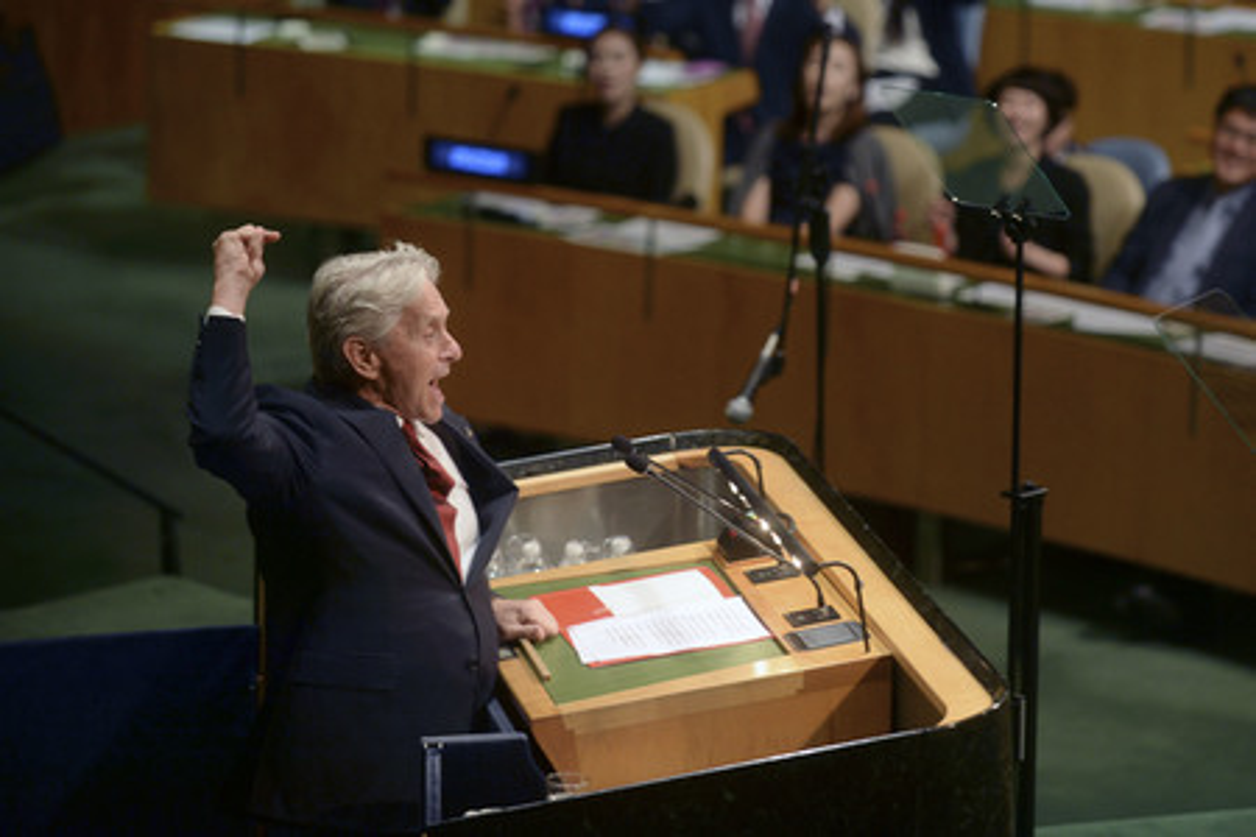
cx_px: 628
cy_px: 418
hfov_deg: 14.7
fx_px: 4884
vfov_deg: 9.8
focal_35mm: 140
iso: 1600
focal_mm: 140
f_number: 3.2
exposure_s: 1/250
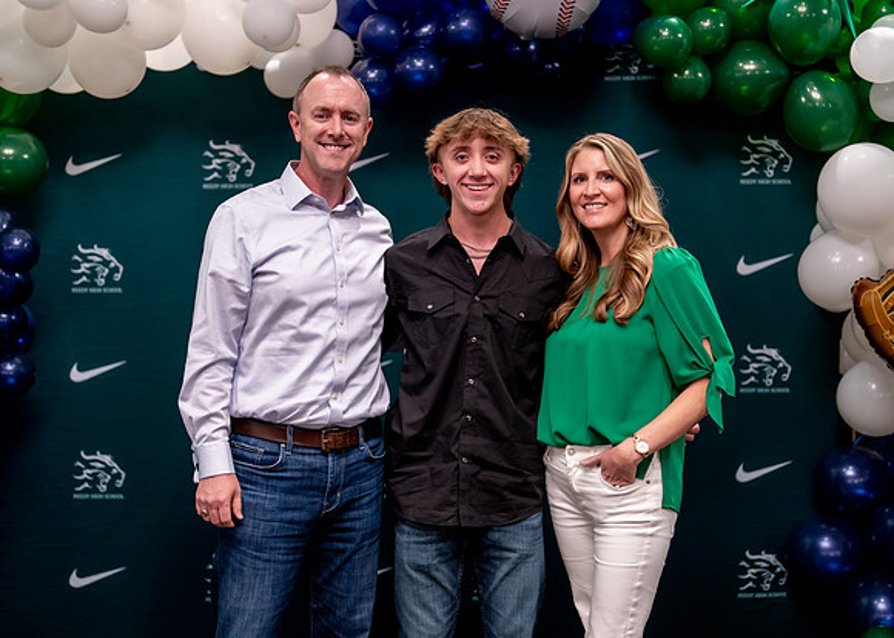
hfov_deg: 35.9
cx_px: 447
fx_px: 1378
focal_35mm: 54
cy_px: 319
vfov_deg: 26.1
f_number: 1.2
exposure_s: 1/320
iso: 800
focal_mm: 50
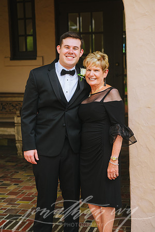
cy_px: 116
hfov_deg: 19.5
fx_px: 452
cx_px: 78
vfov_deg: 28.8
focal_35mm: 70
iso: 250
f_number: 4
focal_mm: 70
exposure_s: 1/320
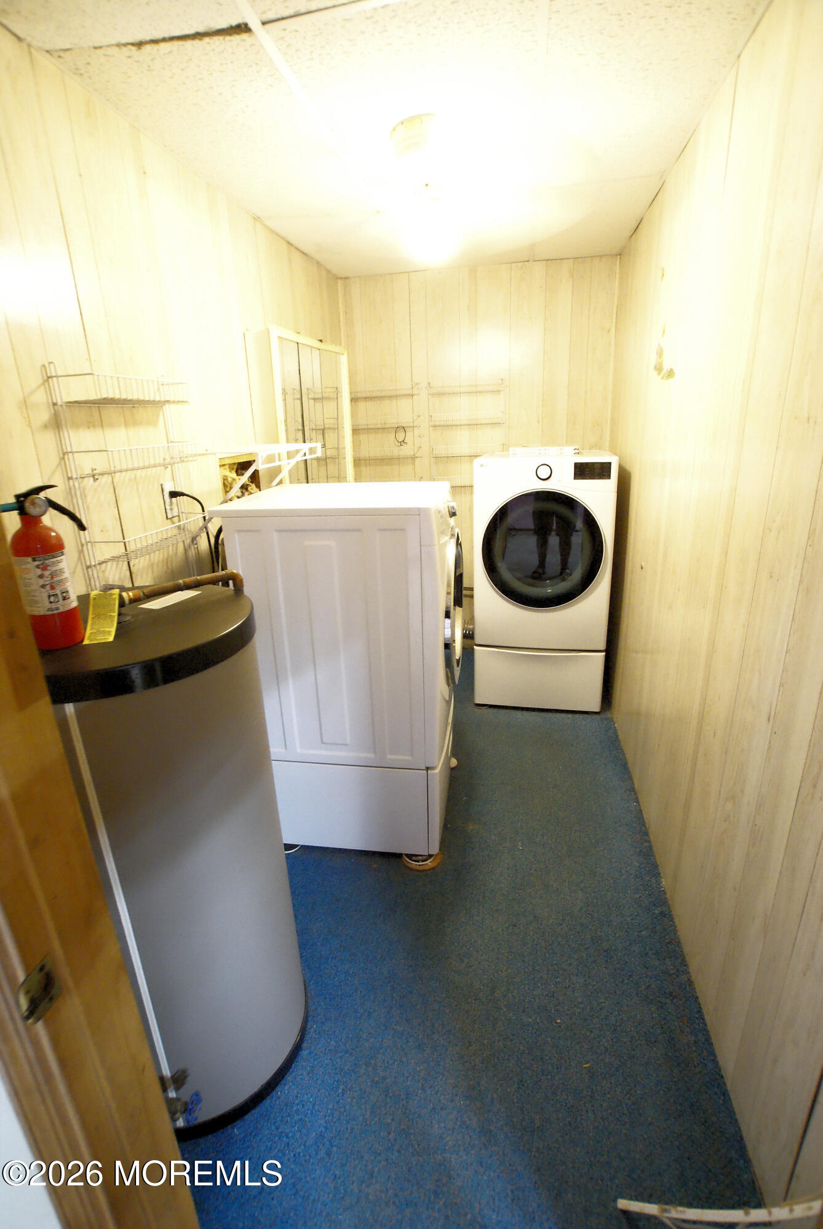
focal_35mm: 16
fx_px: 564
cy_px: 614
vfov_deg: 94.9
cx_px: 412
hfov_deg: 72.2
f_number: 4.5
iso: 3200
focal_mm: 11
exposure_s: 1/5
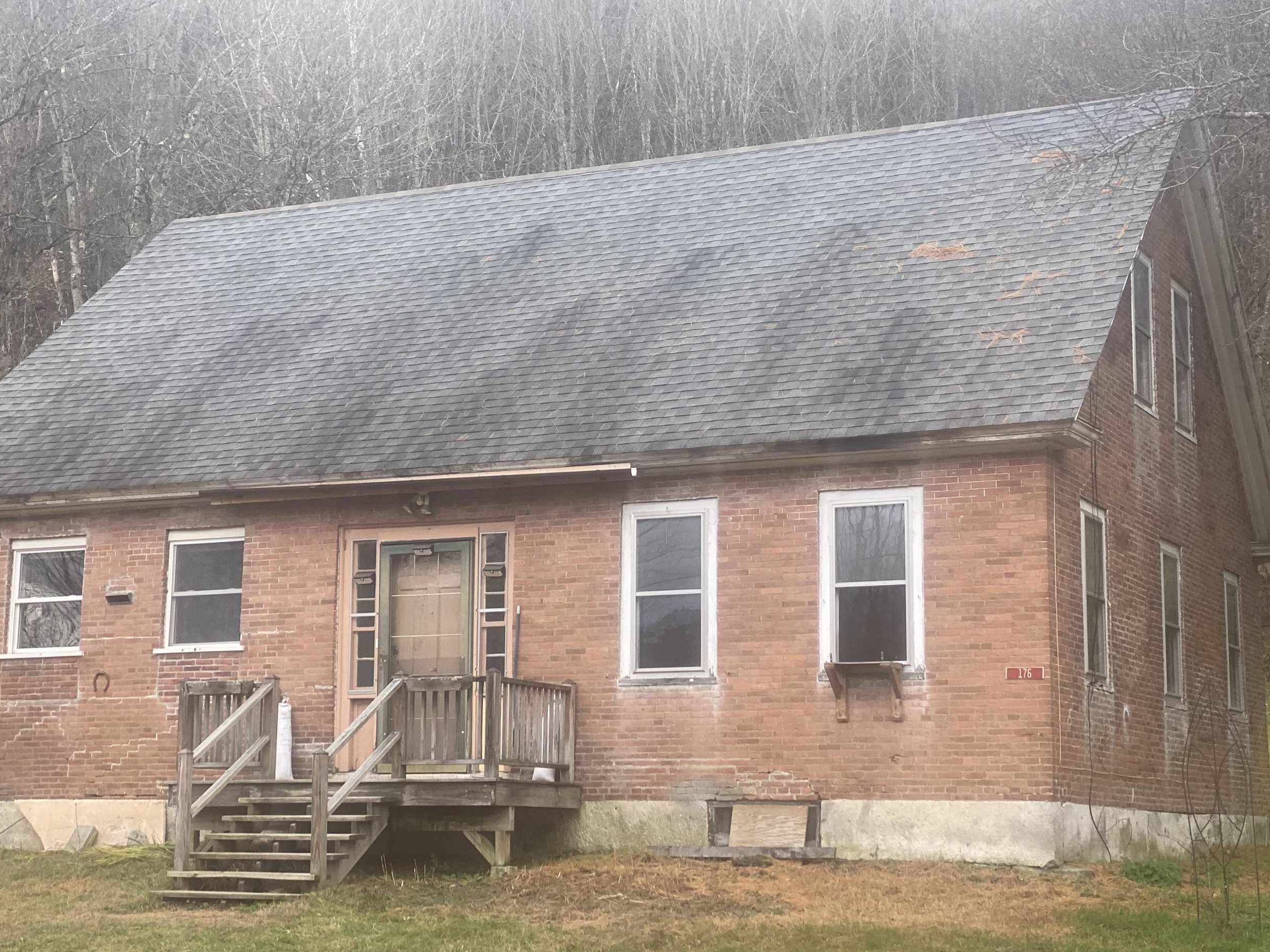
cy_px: 485
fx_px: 2385
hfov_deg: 29.8
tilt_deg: +8.9
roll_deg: +0.3
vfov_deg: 22.6
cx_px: 615
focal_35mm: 65
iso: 20
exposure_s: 1/127
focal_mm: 6
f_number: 2
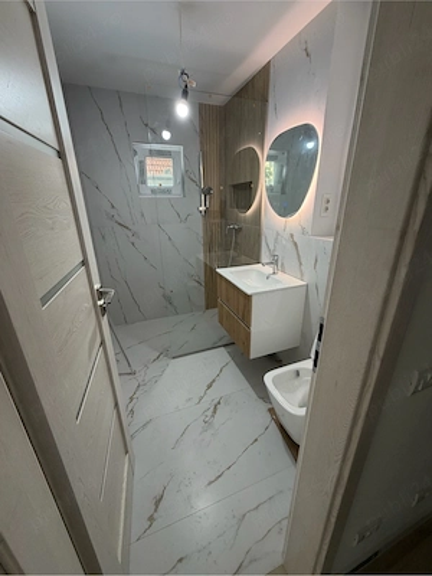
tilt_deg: -20.1
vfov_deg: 102.1
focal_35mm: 14
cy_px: 288
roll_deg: +1.5
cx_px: 216
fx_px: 233
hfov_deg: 85.7
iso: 160
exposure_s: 1/50
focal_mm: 2.22
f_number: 2.2
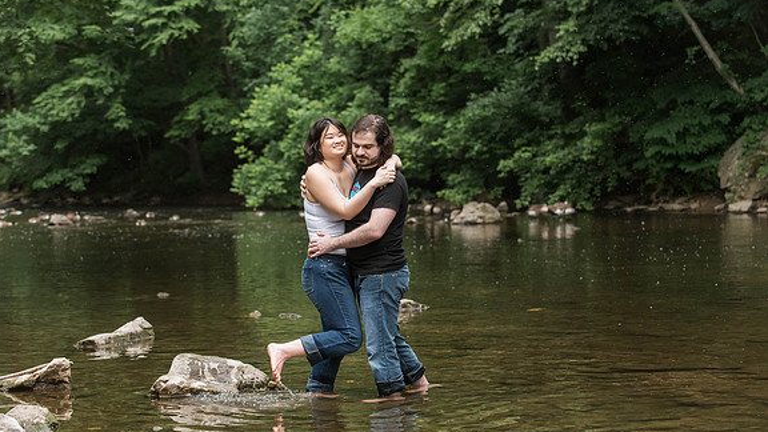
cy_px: 226
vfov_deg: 13.9
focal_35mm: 87
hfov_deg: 24.5
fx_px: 1772
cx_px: 384
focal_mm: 80
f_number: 4
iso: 1600
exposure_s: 1/200
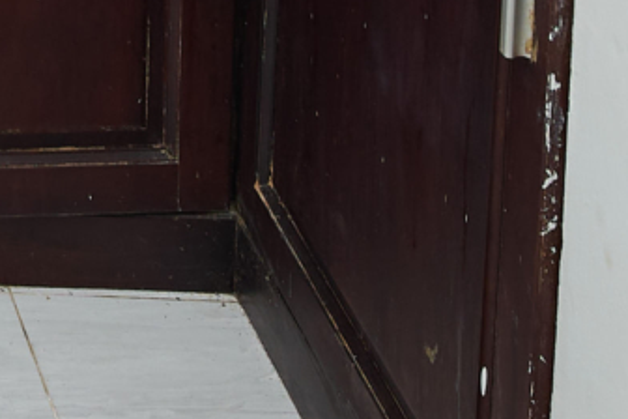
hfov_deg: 16.3
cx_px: -548
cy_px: -828
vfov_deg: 10.0
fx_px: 1793
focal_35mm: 103
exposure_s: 1/125
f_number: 4
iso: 100
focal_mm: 9
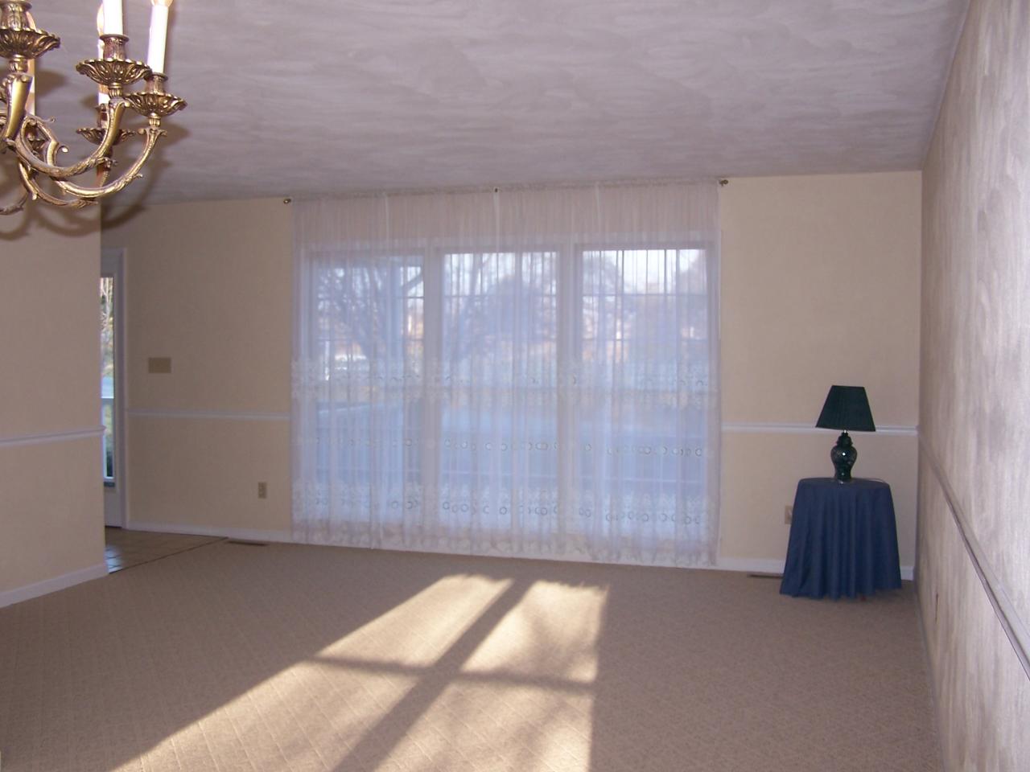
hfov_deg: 49.0
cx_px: 515
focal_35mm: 38
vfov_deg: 37.7
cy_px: 386
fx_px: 1131
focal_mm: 6.3
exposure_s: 1/60
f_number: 2.8
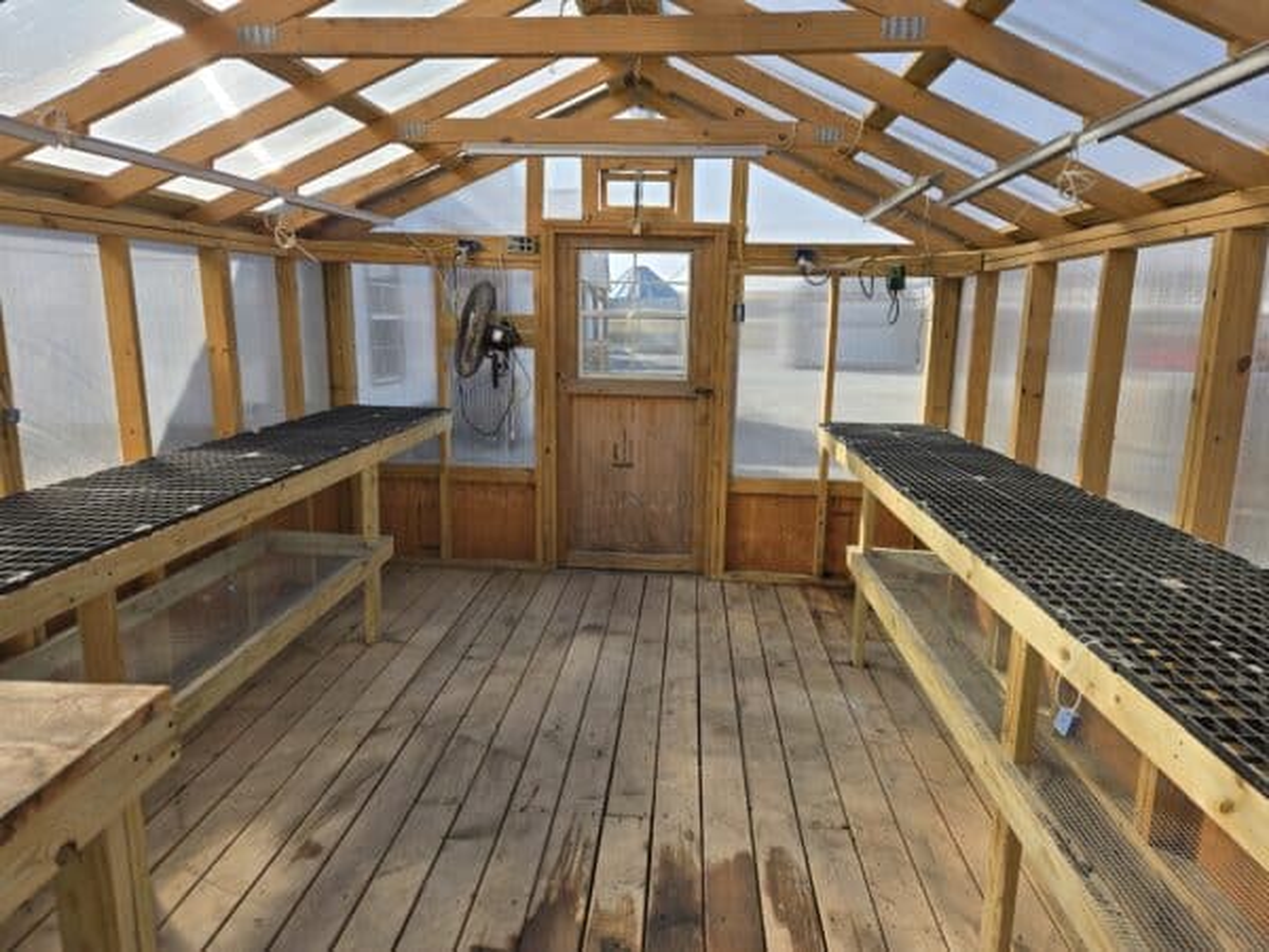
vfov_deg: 58.9
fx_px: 843
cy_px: 476
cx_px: 634
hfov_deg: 73.9
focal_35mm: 23
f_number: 1.8
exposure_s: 1/1844
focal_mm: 5.4
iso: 25
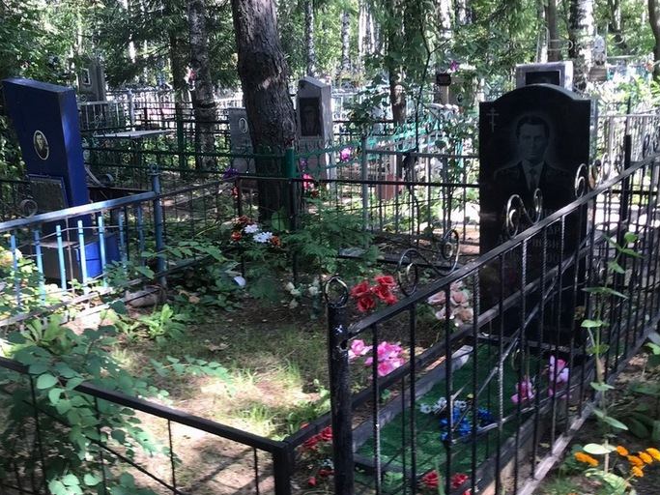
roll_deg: +3.9
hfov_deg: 44.4
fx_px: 801
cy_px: 261
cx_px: 246
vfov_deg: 34.3
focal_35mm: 42
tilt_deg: -14.4
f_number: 1.8
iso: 32
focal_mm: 3.99
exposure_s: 1/90
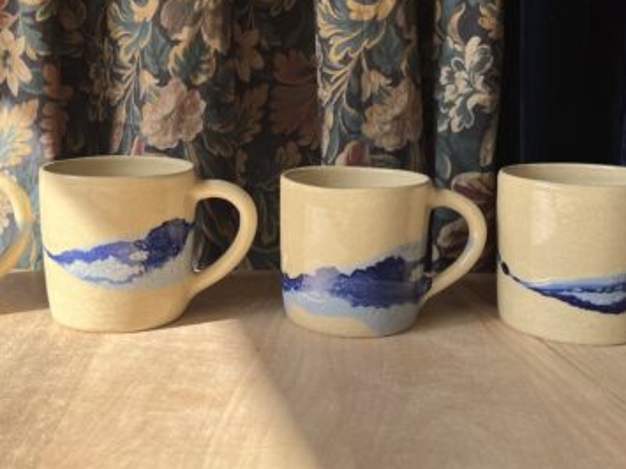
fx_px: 795
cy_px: 134
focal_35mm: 44
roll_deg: -1.4
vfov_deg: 32.4
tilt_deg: -7.1
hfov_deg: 42.8
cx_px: 261
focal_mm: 5.1
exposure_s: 1/1151
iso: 50
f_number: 1.6
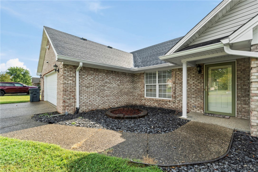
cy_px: 86
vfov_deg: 77.3
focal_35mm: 15
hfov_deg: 100.4
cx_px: 129
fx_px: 107
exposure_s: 1/400
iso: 400
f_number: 8
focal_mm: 10
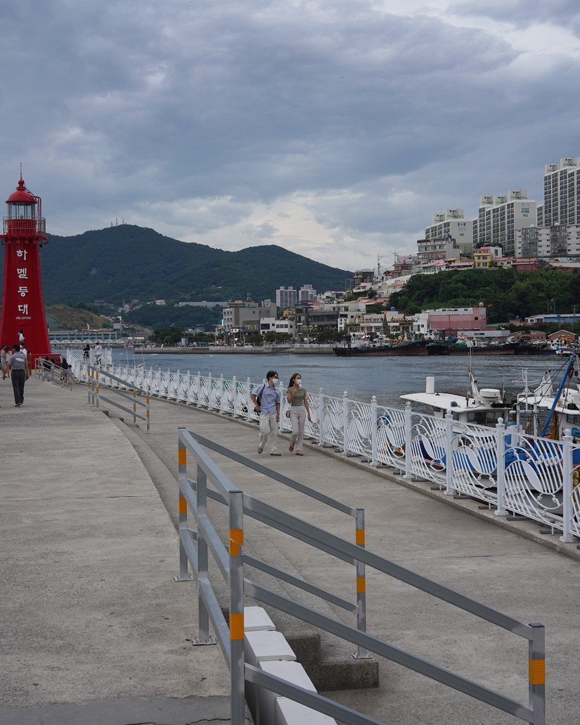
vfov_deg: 36.6
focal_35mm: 51
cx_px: 282
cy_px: 352
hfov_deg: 29.7
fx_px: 1094
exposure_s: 1/100
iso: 400
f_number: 9
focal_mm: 35
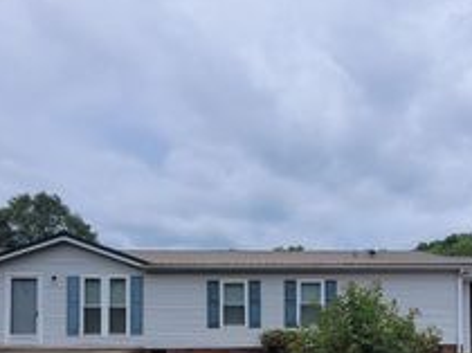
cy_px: 298
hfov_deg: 57.9
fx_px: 422
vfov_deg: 42.6
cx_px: 288
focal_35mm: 31
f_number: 2.2
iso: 40
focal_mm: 1.74
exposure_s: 1/1978
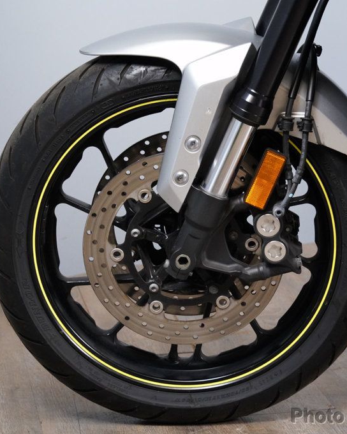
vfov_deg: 13.8
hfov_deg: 11.0
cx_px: 239
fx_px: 1797
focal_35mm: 140
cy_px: 217
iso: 5000
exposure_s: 1/60
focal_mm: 99
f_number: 9
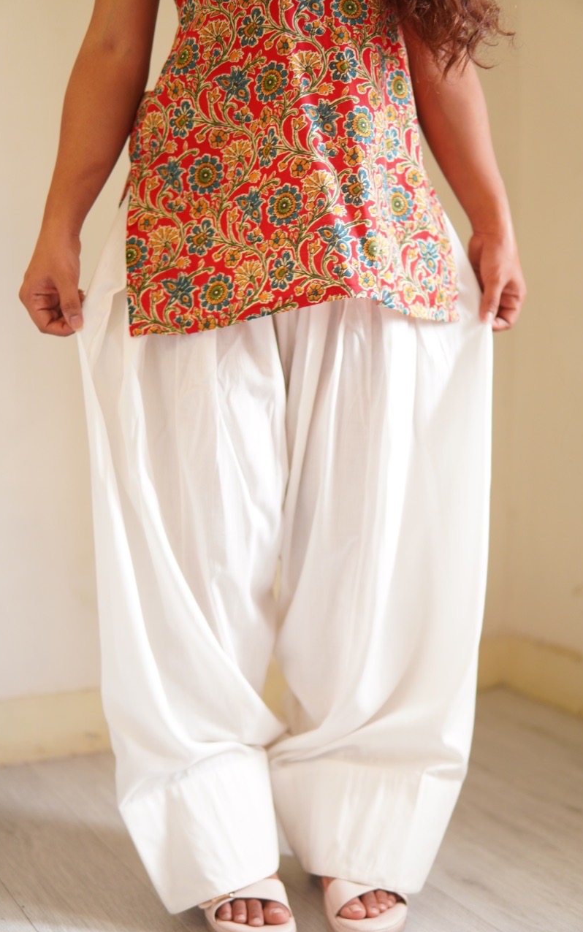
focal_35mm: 46
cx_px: 285
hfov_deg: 28.0
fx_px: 1169
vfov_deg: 43.5
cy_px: 466
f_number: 1.4
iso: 320
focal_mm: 30
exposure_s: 1/30
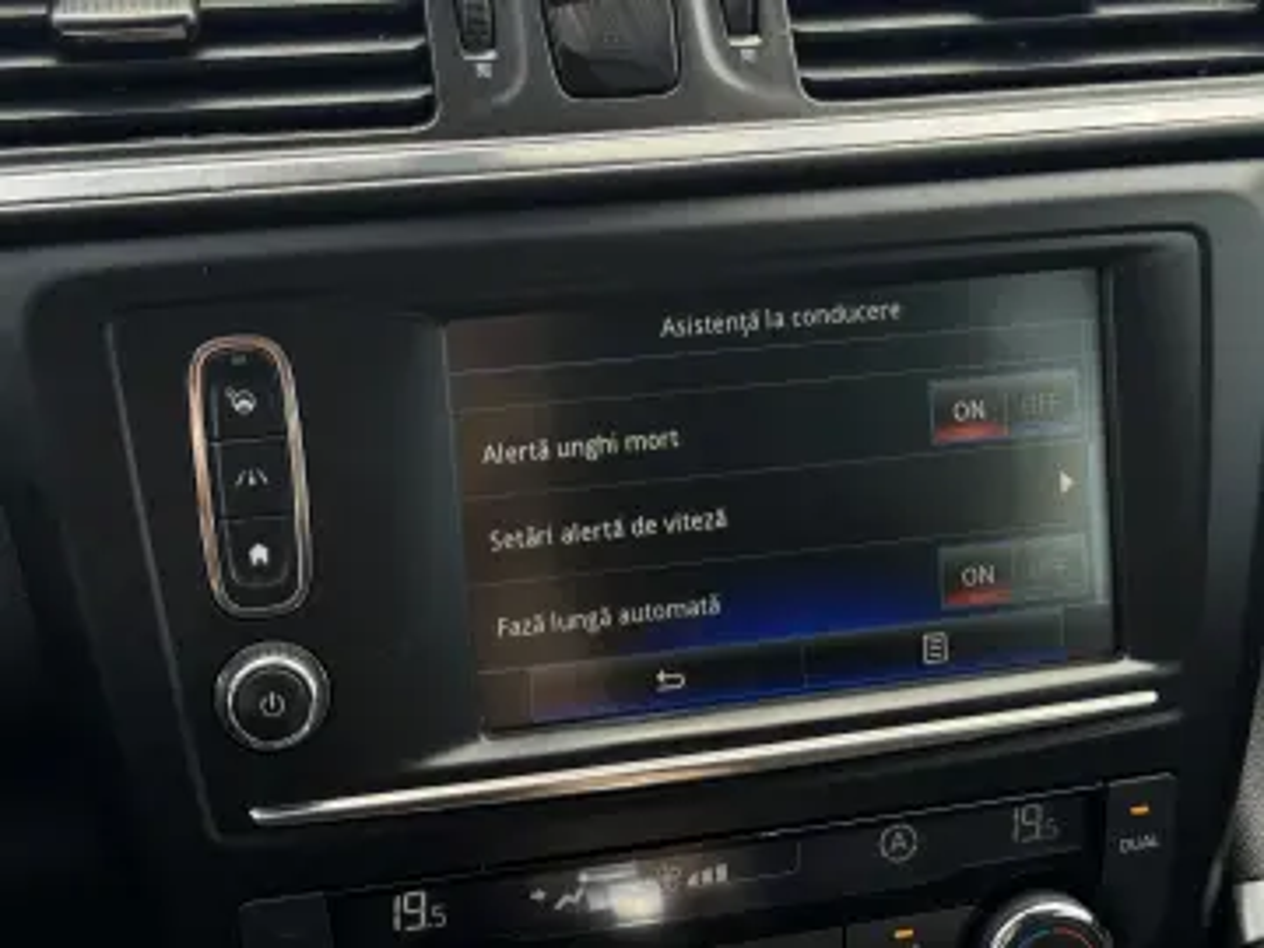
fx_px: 1753
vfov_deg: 30.3
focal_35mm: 48
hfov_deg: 39.7
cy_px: 474
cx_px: 632
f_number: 1.78
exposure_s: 1/215
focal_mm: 6.76
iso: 64
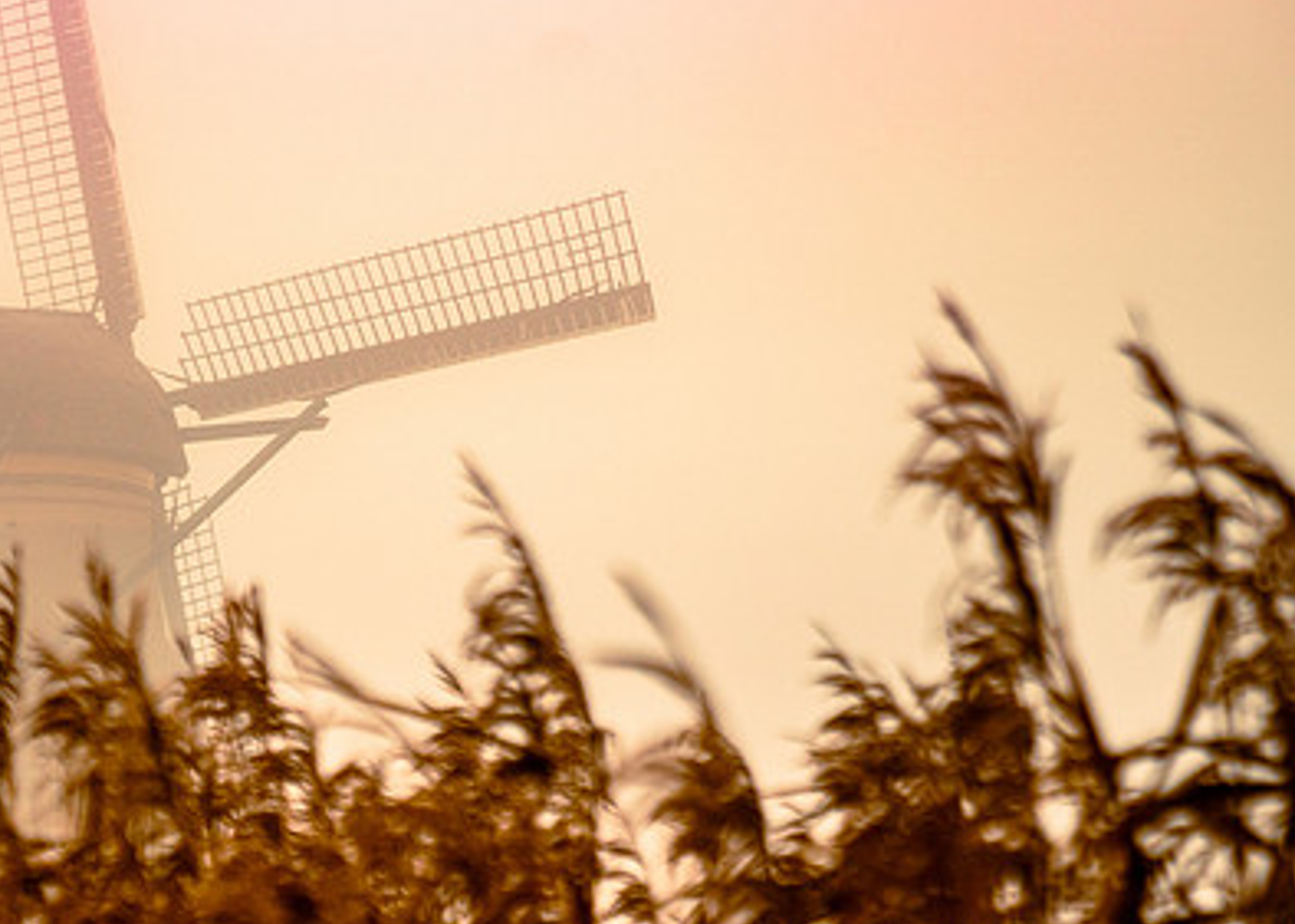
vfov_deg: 12.0
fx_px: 4411
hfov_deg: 16.6
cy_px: 517
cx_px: 254
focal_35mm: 120
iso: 800
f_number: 2.8
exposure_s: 1/8000
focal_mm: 70
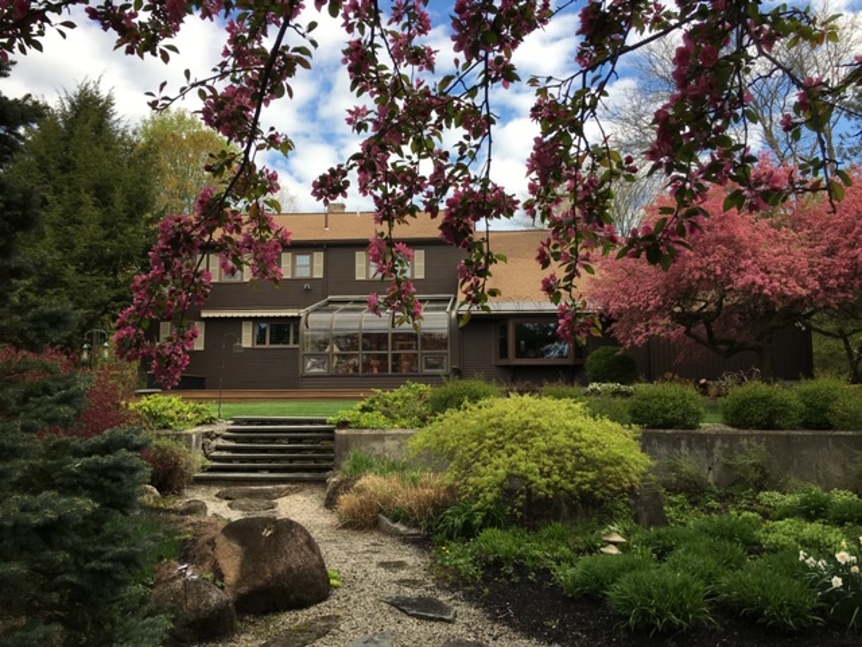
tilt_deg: +8.1
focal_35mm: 29
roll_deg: +0.2
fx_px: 722
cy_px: 324
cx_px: 431
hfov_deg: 61.7
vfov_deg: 48.2
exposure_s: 1/674
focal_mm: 4.15
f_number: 2.2
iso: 25
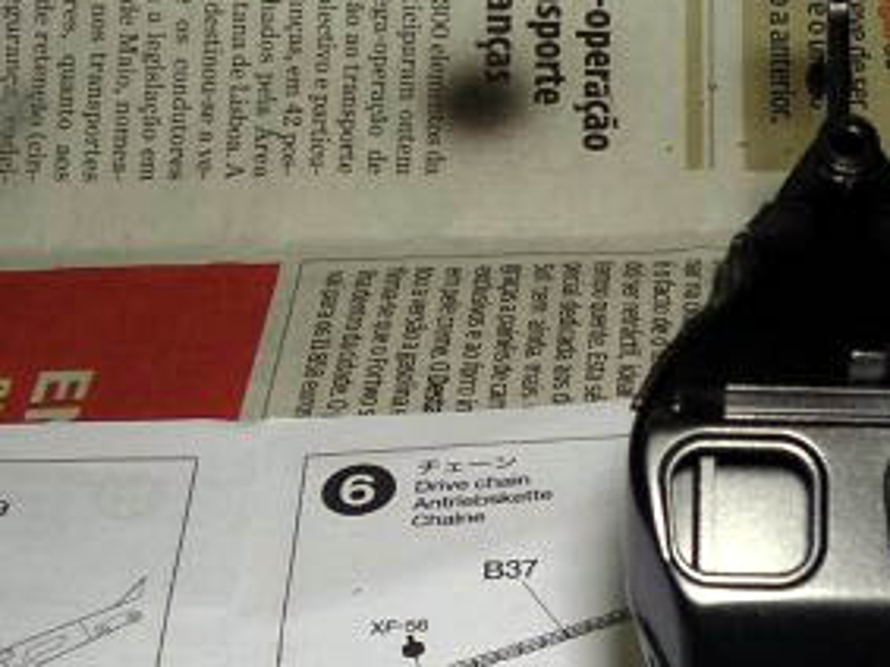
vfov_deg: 16.8
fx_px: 2210
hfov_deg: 22.2
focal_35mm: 86
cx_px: 805
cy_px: 642
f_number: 5.6
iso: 100
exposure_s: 1/60.1
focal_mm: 5.8
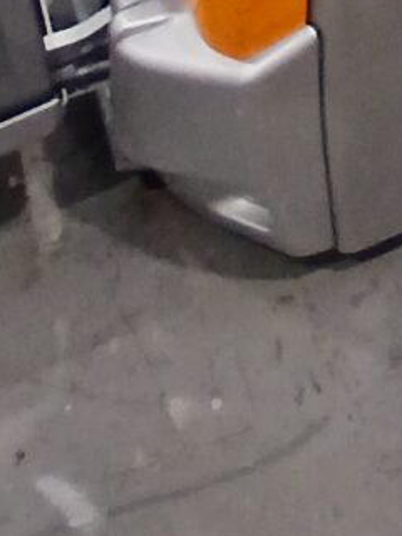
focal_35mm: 85
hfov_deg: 16.8
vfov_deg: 15.6
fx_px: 1316
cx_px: 439
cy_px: -660
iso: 160
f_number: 2.2
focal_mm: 1.4
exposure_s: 1/33.3
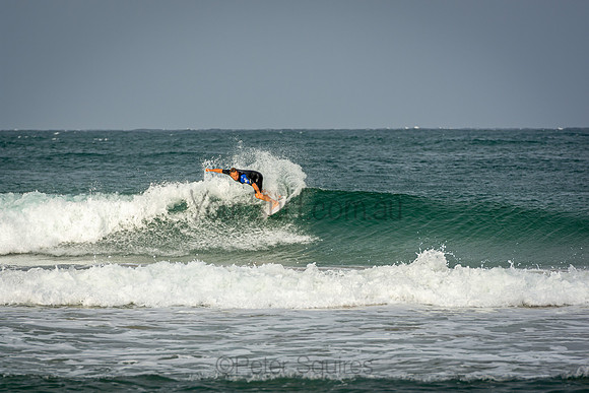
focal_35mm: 300
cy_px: 196
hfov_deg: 6.9
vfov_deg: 4.6
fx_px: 4909
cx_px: 294
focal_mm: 200
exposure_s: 1/1250
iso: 200
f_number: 5.6
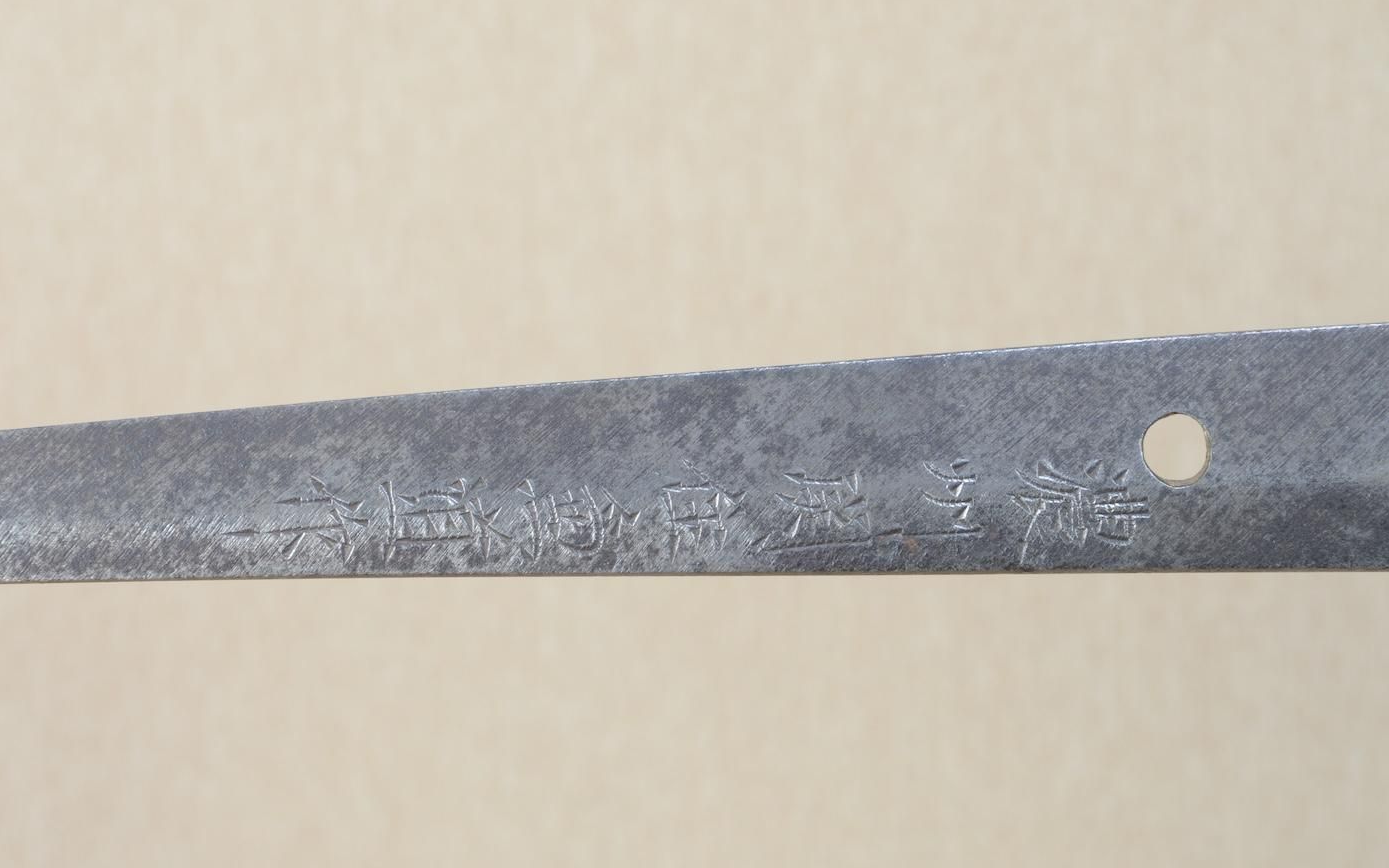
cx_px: 698
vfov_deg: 11.3
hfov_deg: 18.0
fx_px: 4373
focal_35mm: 116
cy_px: 462
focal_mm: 75
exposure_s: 1/2
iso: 400
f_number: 11
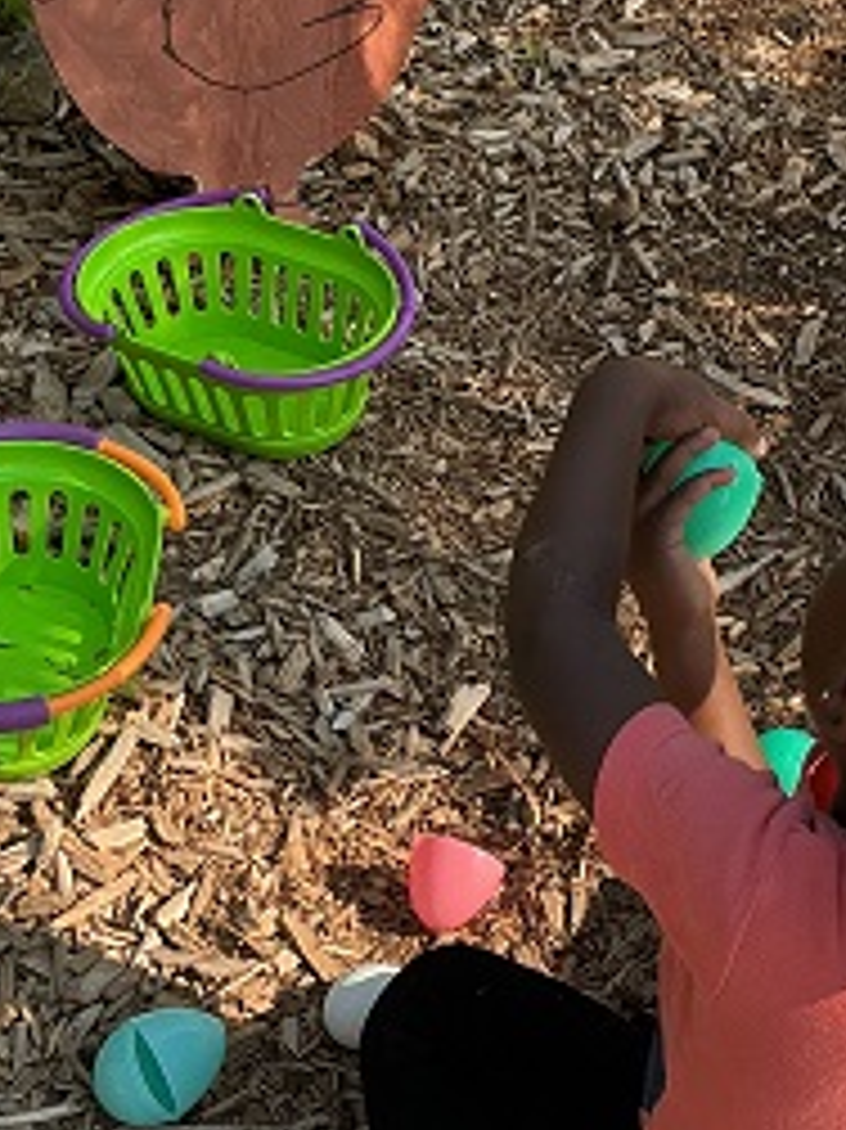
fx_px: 2511
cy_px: 446
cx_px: 486
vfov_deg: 25.3
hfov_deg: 19.1
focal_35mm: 77
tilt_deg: -39.6
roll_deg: +0.7
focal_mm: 3
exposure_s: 1/514
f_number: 1.8
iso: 25
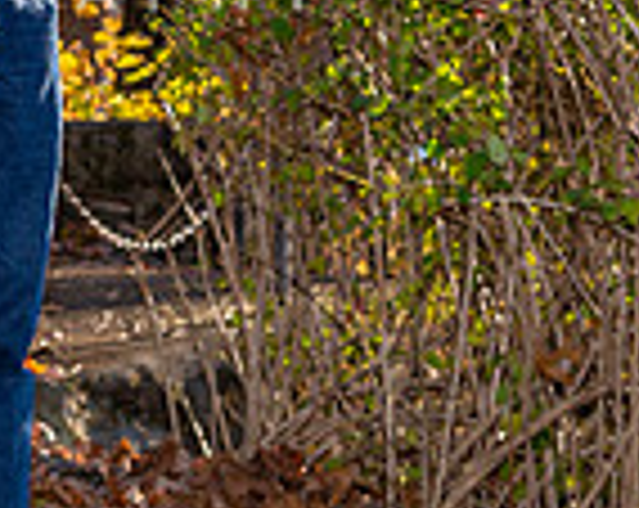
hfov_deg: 6.8
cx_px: -371
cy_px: -232
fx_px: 5322
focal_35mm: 282
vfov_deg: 5.4
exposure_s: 1/200
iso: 100
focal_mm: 55
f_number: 6.3
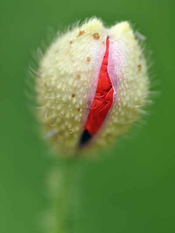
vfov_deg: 11.5
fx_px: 1157
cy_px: 107
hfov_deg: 8.6
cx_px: 88
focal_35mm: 172
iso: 200
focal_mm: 105
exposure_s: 1/500
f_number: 2.8
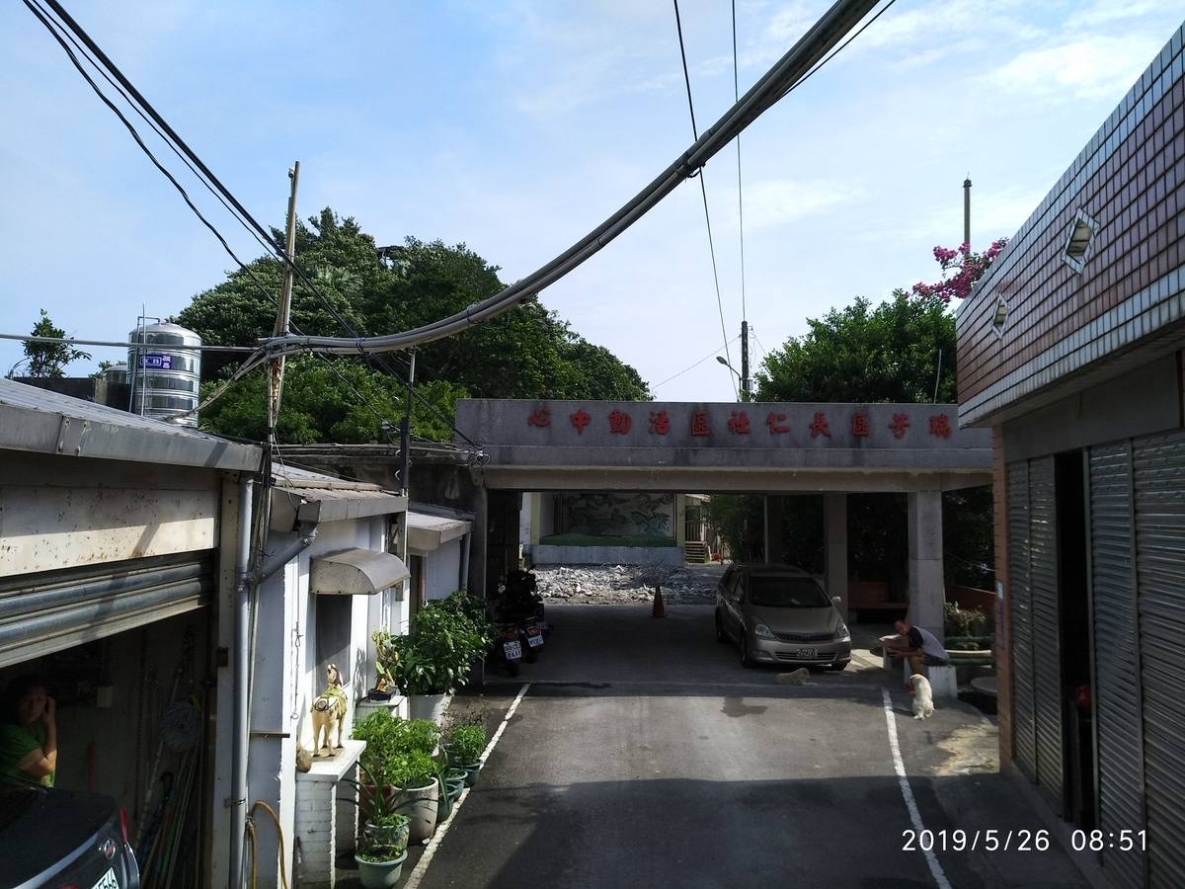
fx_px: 753
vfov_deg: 61.1
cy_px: 444
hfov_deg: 76.4
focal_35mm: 22
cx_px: 592
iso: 100
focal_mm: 3.81
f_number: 2.2
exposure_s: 1/1026
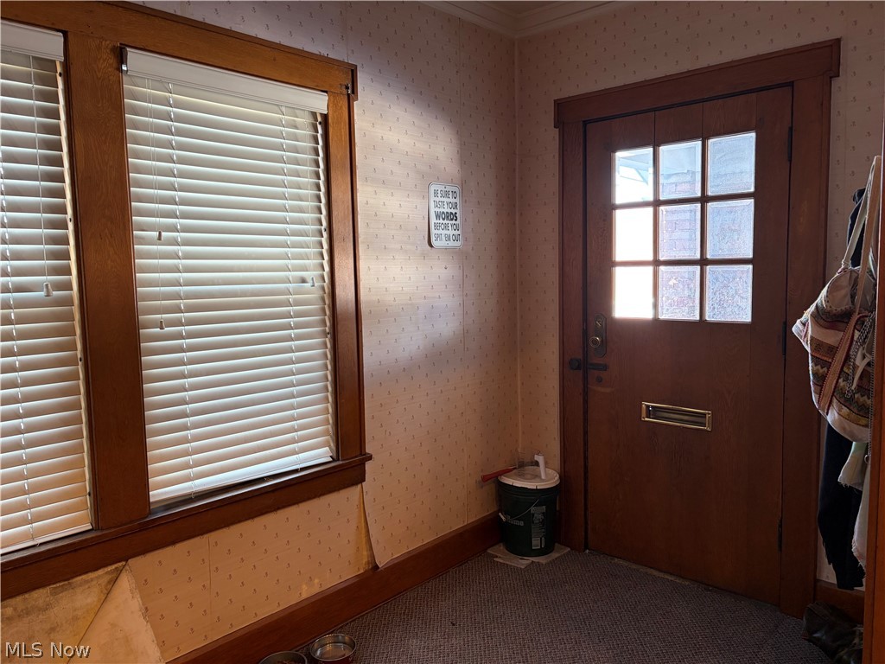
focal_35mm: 26
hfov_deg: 67.3
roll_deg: +1.7
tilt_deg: -4.5
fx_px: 665
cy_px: 332
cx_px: 442
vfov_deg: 53.1
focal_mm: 5.96
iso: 125
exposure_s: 1/60
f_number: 1.6
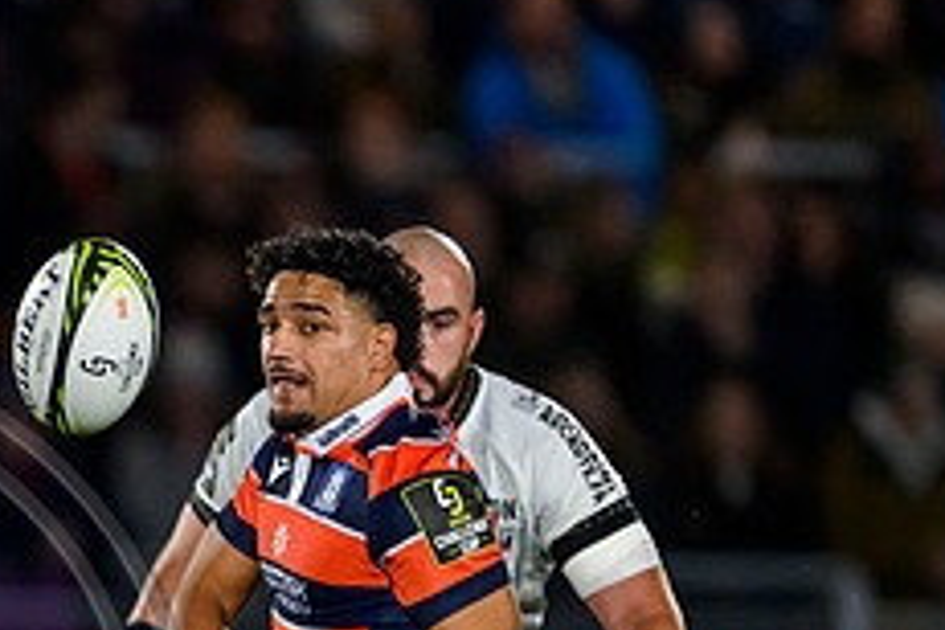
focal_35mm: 1785
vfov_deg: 0.8
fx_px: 46853
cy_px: 739
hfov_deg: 1.2
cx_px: -2
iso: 8000
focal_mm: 560
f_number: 4
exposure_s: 1/1600
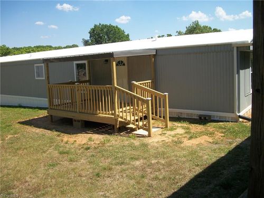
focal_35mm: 32
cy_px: 99
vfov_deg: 44.2
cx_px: 132
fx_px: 244
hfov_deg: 56.8
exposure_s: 1/160
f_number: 8.8
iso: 80
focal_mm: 5.7
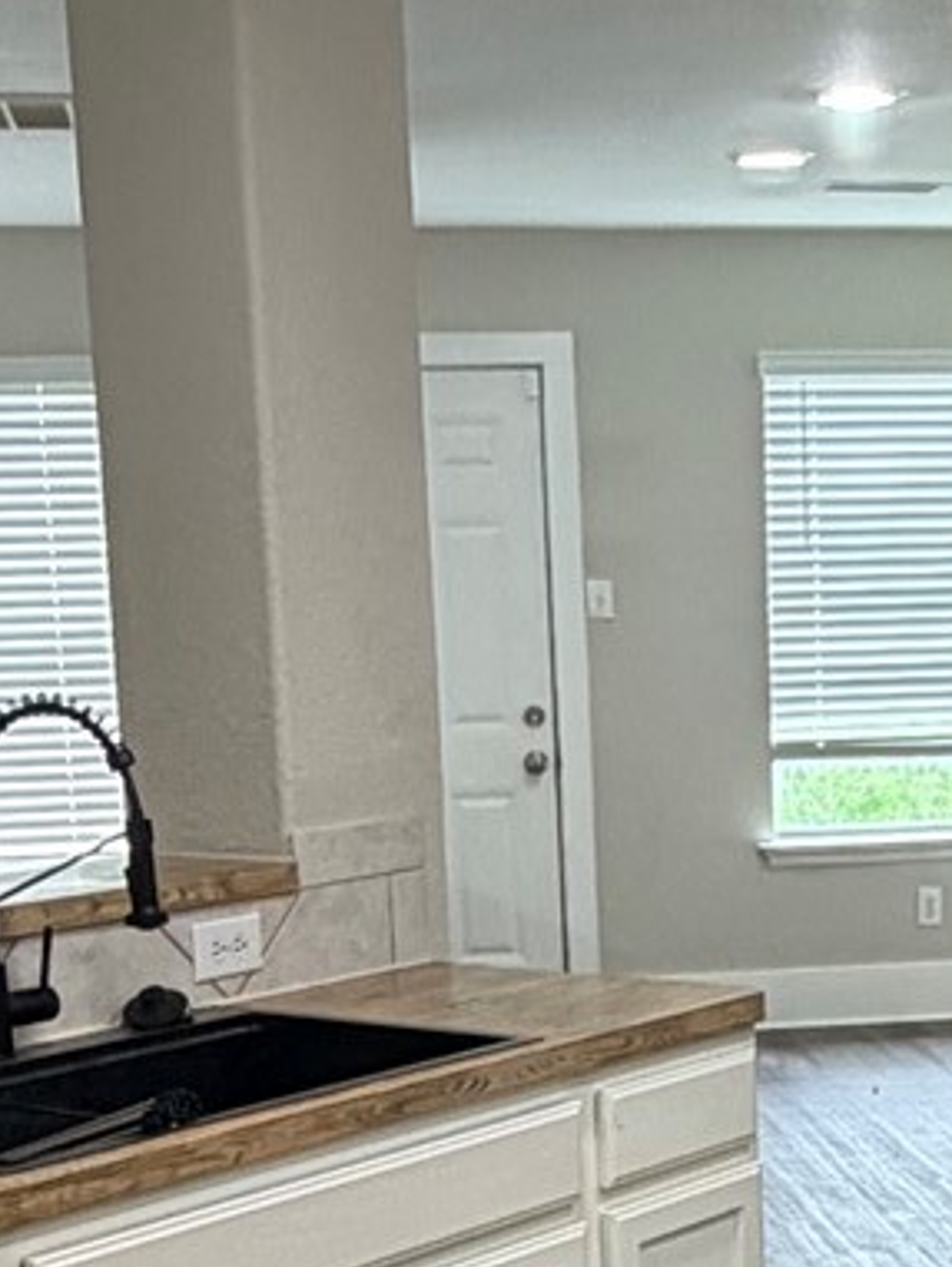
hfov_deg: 19.3
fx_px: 2747
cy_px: 1151
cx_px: 836
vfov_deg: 25.2
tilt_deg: -12.8
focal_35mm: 75
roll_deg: +0.7
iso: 200
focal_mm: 2.22
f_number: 2.2
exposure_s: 1/60
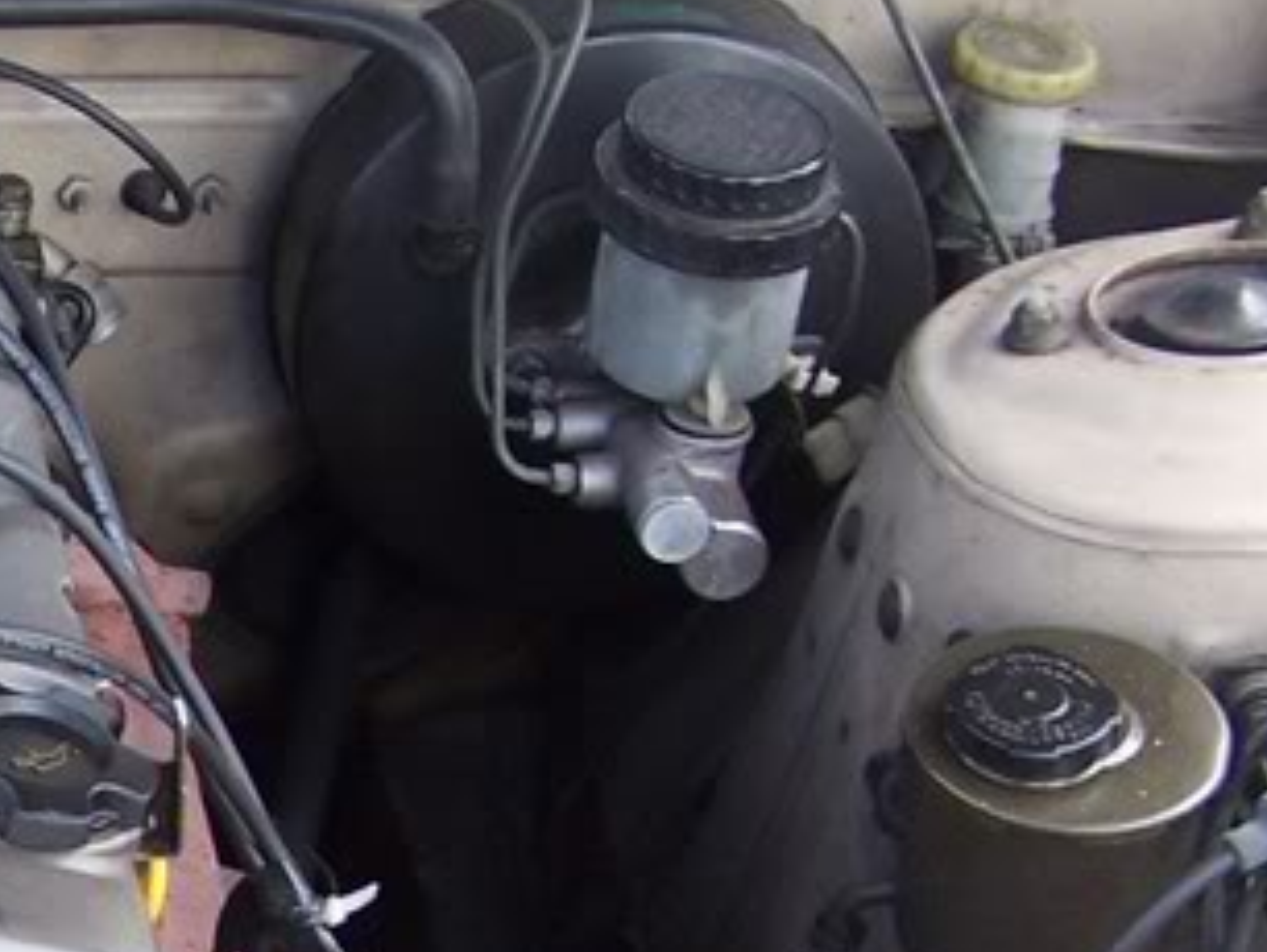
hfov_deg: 14.7
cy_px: 1010
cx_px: -443
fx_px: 4652
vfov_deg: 11.5
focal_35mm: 127
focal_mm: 6.3
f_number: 2.8
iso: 80
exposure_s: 1/90
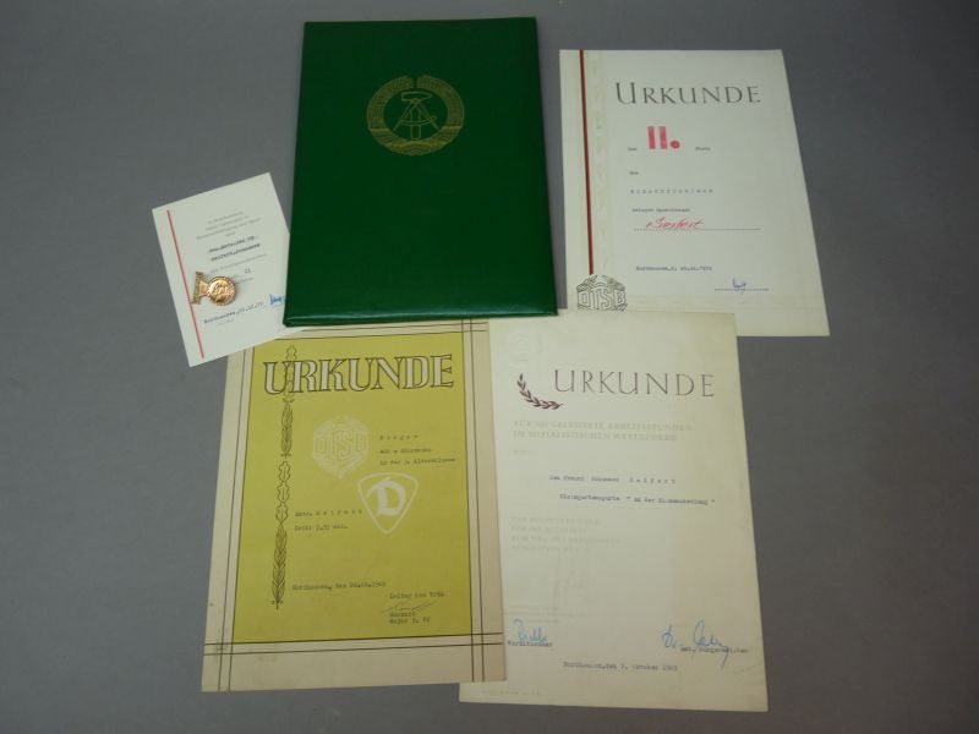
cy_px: 367
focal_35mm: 27
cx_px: 490
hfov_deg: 65.3
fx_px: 764
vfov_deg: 51.4
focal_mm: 4.8
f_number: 2.8
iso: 100
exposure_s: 1/60
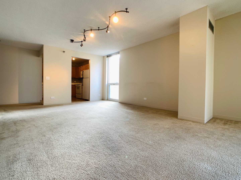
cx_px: 120
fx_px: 181
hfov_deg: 67.3
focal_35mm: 26
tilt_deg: -0.9
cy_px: 90
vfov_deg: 53.1
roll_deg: -0.7
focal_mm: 4.25
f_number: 1.8
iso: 64
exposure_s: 1/60
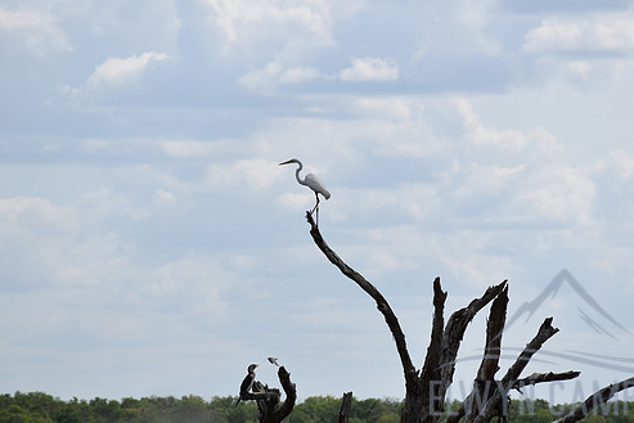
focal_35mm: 247
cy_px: 192
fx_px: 4351
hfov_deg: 8.3
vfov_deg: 5.6
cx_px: 337
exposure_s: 1/1000
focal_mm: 140
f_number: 8
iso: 200
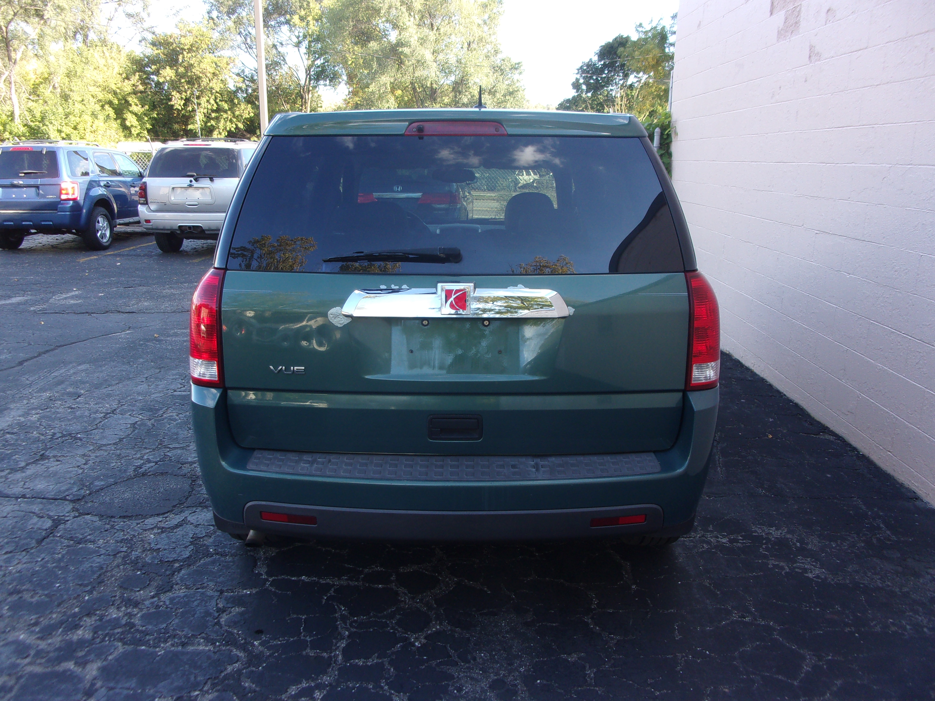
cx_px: 468
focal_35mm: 28
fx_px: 756
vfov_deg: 49.7
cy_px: 350
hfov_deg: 63.4
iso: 80
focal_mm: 5.1
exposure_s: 1/75
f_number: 3.9
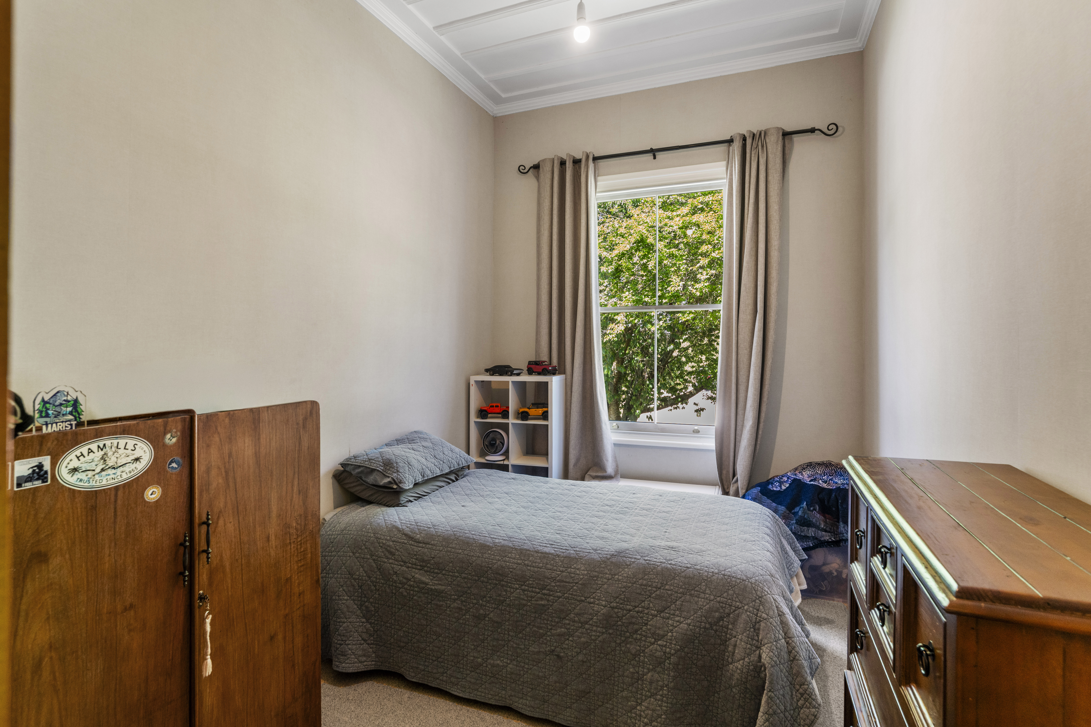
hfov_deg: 93.3
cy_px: 364
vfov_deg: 70.5
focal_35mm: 17
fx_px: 515
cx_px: 546
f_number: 8
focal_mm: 17
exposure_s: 1/13
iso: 640
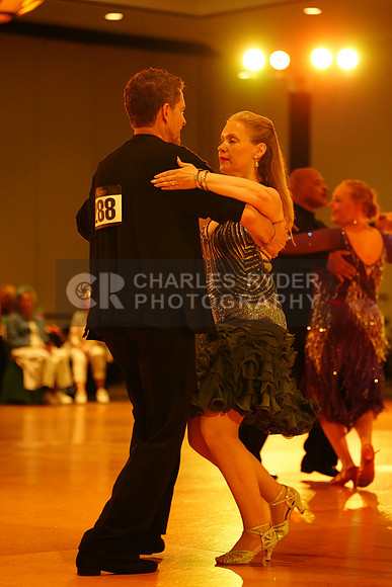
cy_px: 294
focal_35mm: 122
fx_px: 1991
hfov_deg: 11.2
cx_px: 196
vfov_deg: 16.8
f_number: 2.8
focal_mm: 122
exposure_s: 1/400
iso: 5000
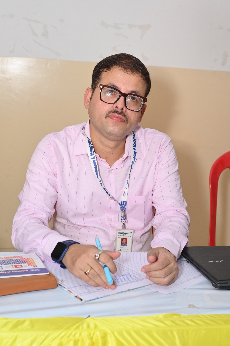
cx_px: 115
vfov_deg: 38.2
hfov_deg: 26.0
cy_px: 173
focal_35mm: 52
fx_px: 499
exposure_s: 1/160
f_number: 7.1
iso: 1000
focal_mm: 52
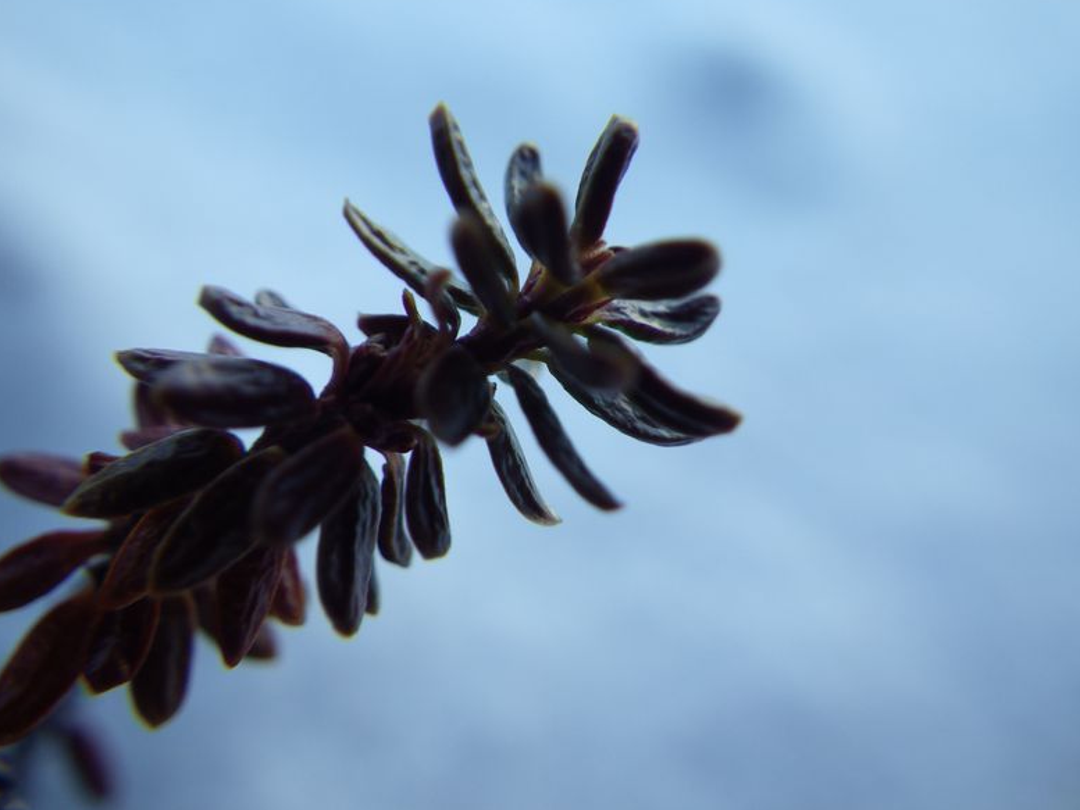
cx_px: 527
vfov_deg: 40.7
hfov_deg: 52.6
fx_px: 1092
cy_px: 397
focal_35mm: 35
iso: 125
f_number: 3.8
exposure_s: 1/80
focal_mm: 6.1
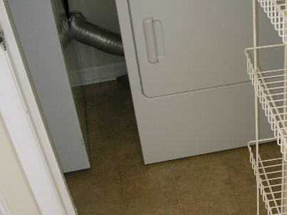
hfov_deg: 32.2
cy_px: 149
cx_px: 211
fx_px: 489
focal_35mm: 59
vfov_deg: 24.7
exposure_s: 1/30
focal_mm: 5.6
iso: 100
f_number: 2.7
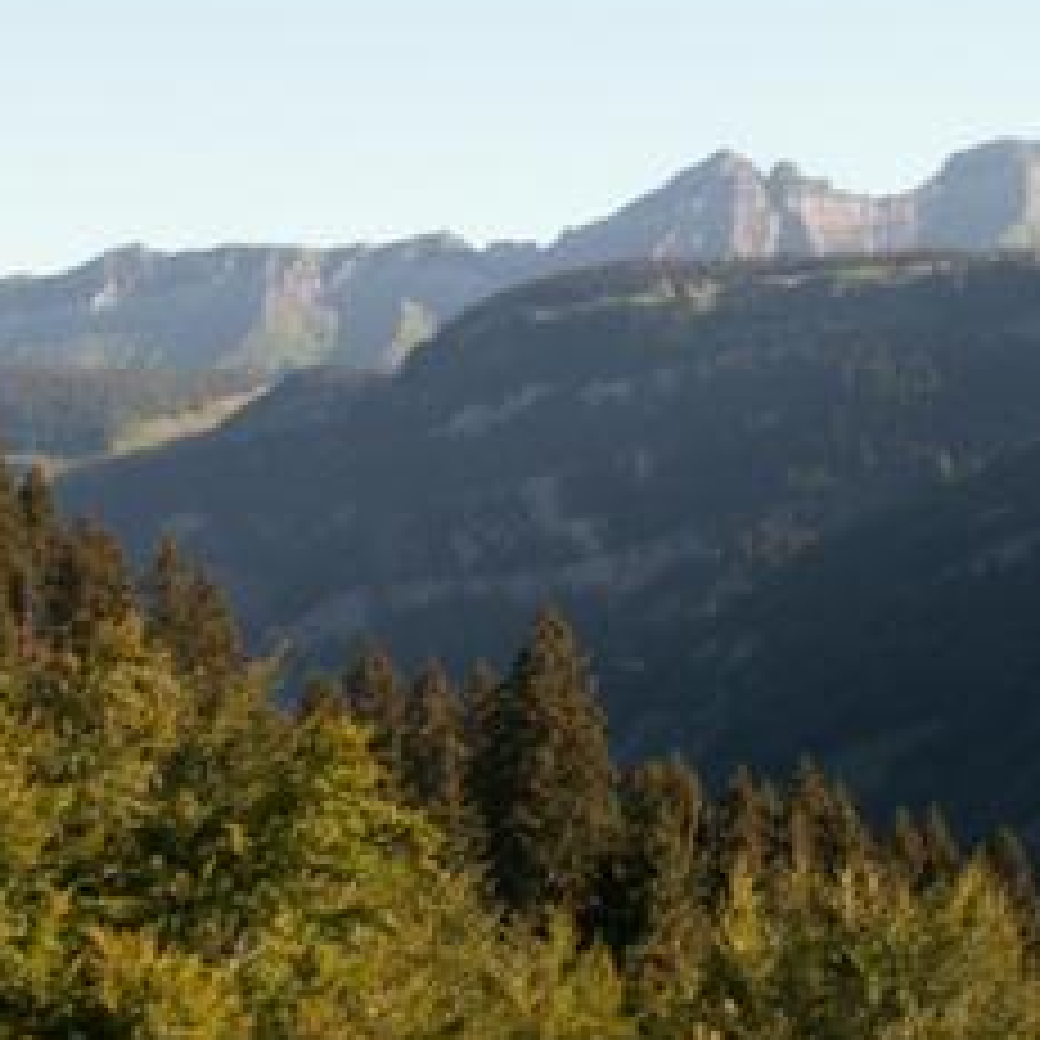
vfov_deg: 17.7
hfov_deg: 17.7
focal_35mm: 98
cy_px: 297
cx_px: 680
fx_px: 3331
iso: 50
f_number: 8
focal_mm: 6.59
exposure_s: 1/50
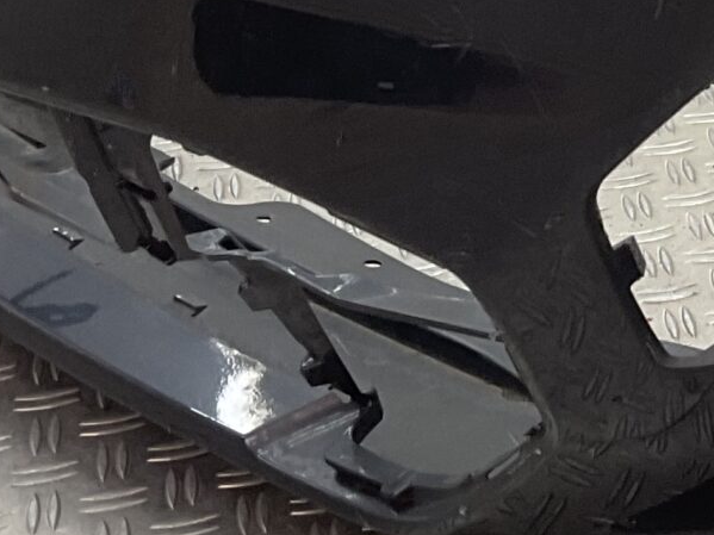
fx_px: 2557
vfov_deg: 11.6
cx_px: 1019
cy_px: -198
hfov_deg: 14.9
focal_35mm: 124
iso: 32
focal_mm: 3
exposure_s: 1/120
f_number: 1.8
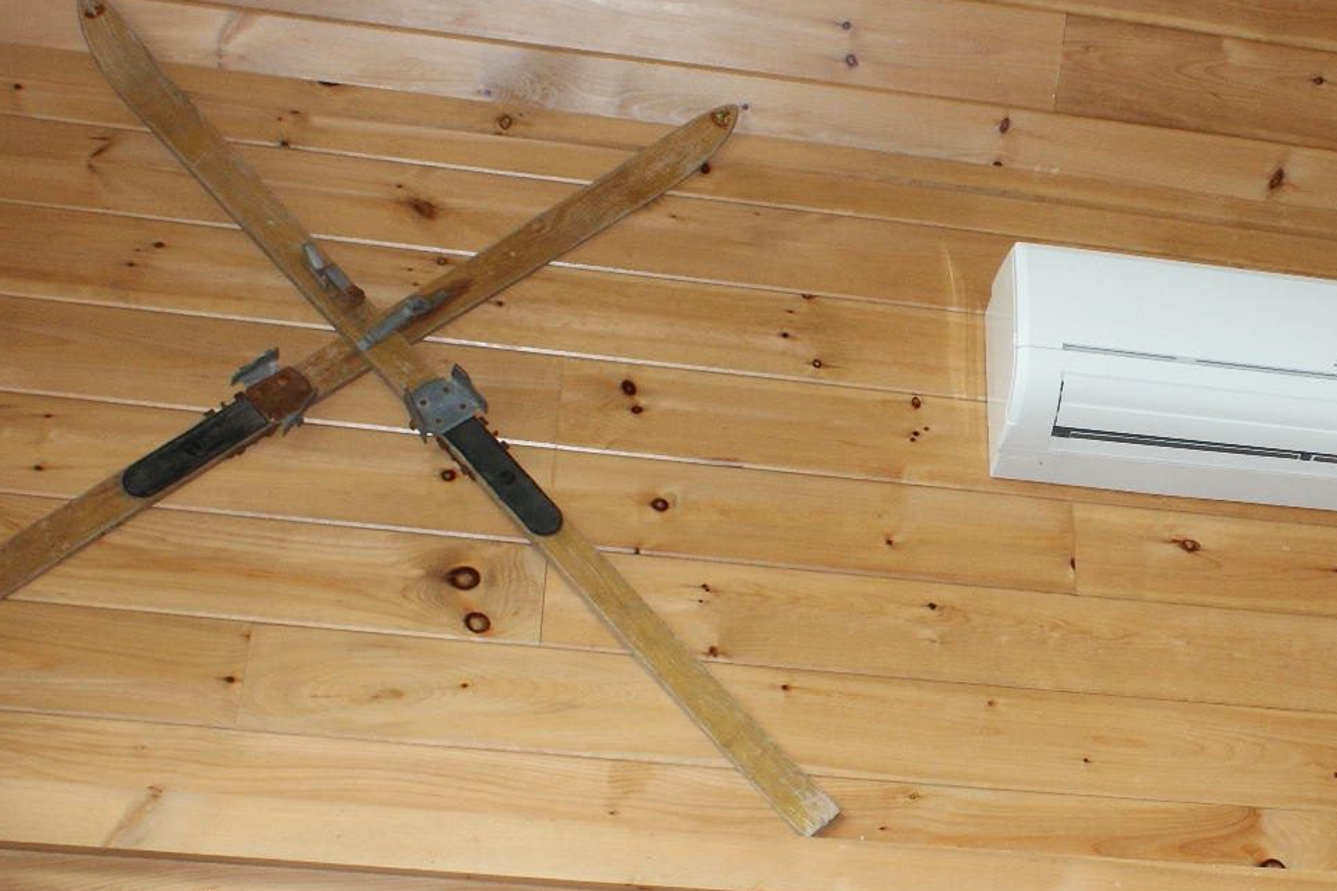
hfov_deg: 29.0
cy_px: 373
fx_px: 2451
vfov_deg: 20.6
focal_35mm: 66
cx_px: 1269
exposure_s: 1/60
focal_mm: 22
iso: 400
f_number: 5.6
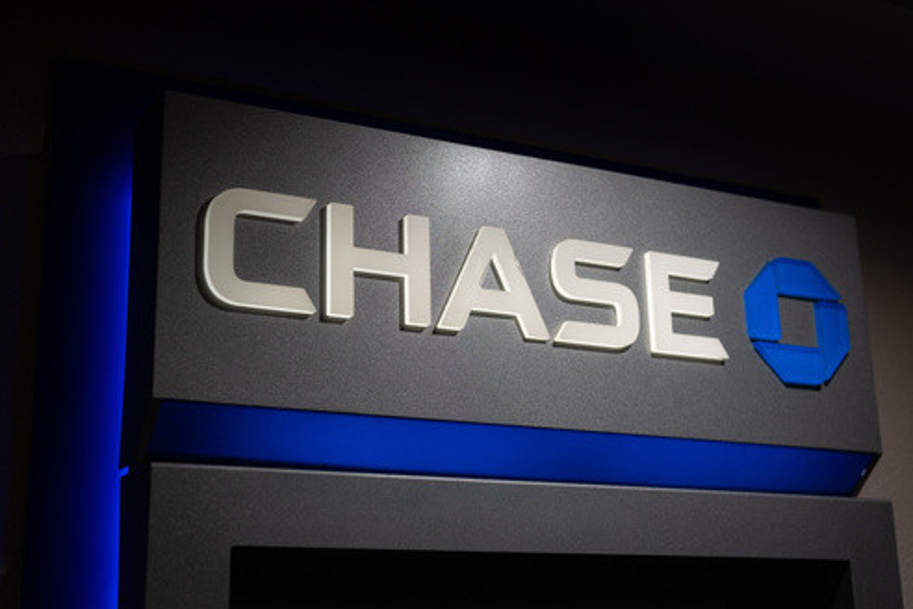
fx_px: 1319
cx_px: 453
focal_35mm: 52
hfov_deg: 38.2
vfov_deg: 26.0
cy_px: 302
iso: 400
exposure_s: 1/640
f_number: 2.2
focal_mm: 50
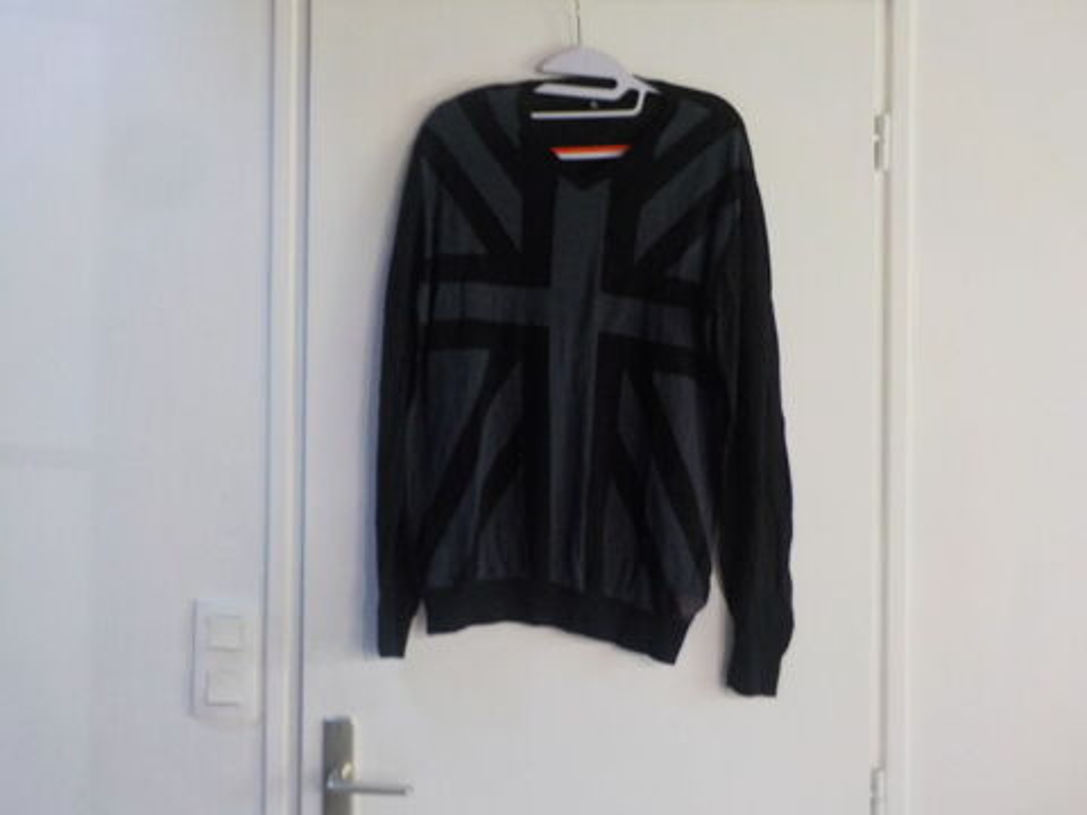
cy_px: 408
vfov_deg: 46.8
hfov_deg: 60.0
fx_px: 942
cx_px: 544
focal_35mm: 30
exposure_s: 1/15
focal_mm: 4.1
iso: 400
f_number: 3.3
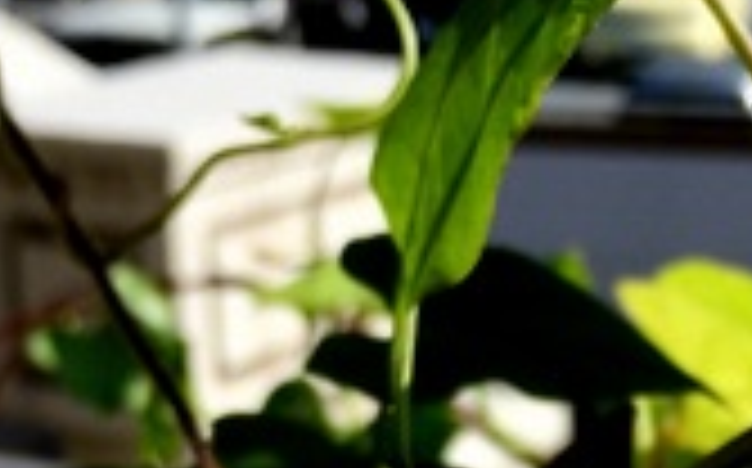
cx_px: 702
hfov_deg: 17.4
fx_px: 2416
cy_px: 724
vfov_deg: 10.6
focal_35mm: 118
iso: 25
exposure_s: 1/1451
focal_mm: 4.15
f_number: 2.2
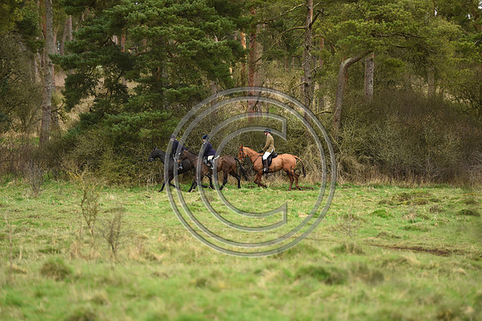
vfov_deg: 6.9
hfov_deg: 10.3
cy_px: 160
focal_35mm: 200
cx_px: 241
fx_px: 2676
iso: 720
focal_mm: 200
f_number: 4
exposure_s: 1/1250
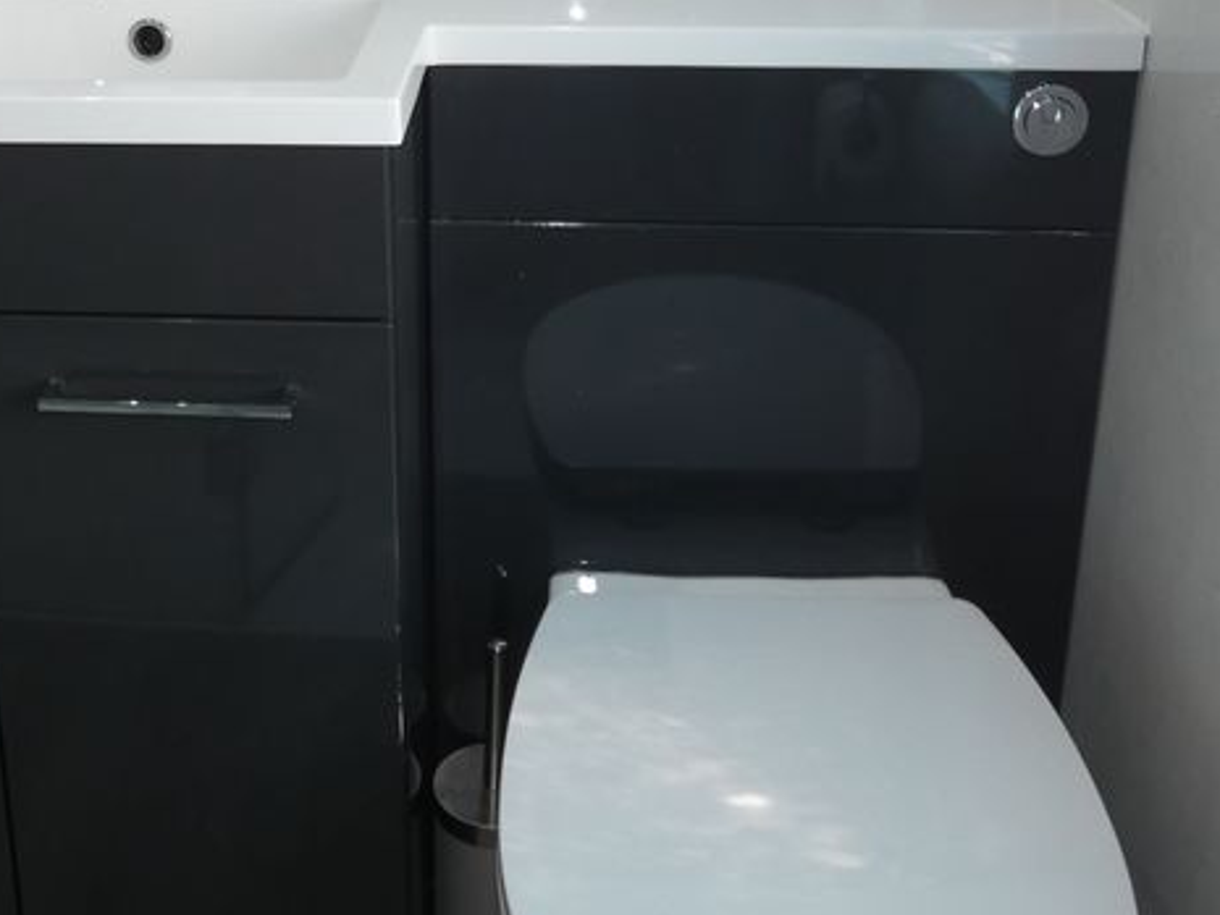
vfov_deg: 31.6
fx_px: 1551
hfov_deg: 42.4
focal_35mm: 44
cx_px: 422
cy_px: 118
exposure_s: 1/80
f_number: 2.8
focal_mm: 3.6
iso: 80
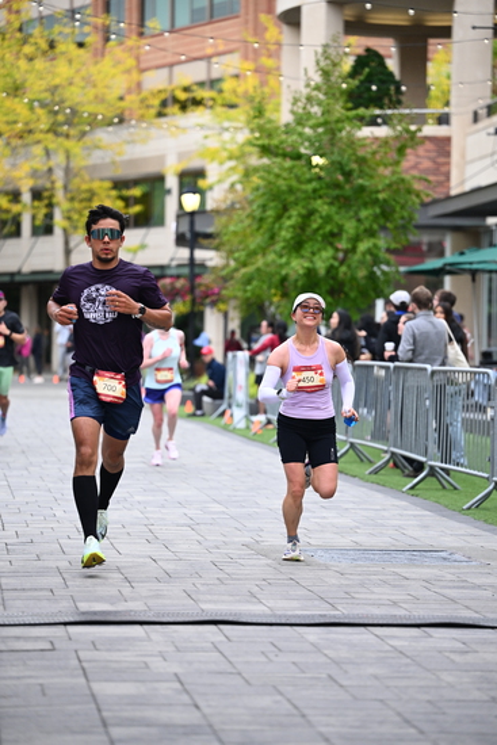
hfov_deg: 11.9
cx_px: 248
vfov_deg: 17.8
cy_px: 372
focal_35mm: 115
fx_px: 2380
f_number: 2.8
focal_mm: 115
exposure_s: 1/1600
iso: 1000
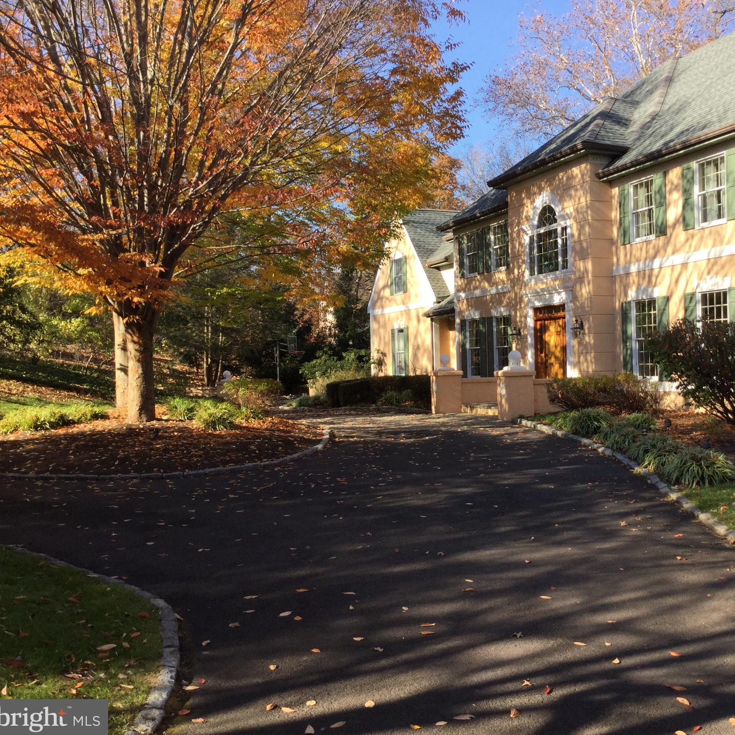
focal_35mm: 37
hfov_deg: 44.3
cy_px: 367
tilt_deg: -0.3
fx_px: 889
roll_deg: +2.1
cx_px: 483
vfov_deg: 44.9
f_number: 2.4
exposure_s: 1/482
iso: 25
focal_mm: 3.3
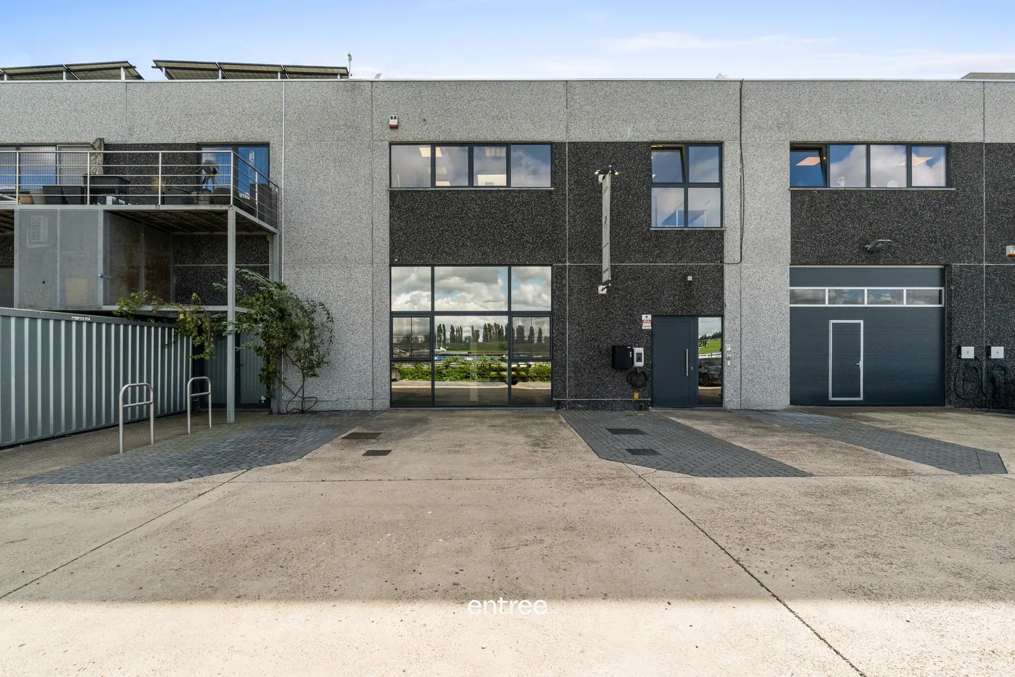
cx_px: 508
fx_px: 451
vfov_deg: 73.7
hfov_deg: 96.7
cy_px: 338
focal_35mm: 16
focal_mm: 16
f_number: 11
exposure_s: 1/1600
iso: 1600
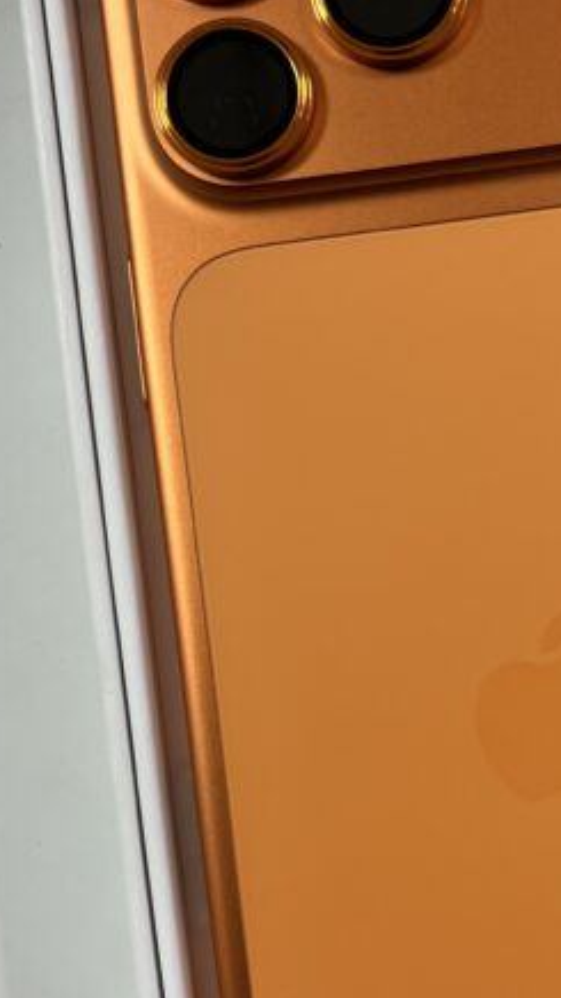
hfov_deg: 22.5
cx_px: 508
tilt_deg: -87.5
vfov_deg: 39.8
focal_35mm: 52
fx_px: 1376
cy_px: 545
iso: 100
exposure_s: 1/120
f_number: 1.6
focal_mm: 5.1
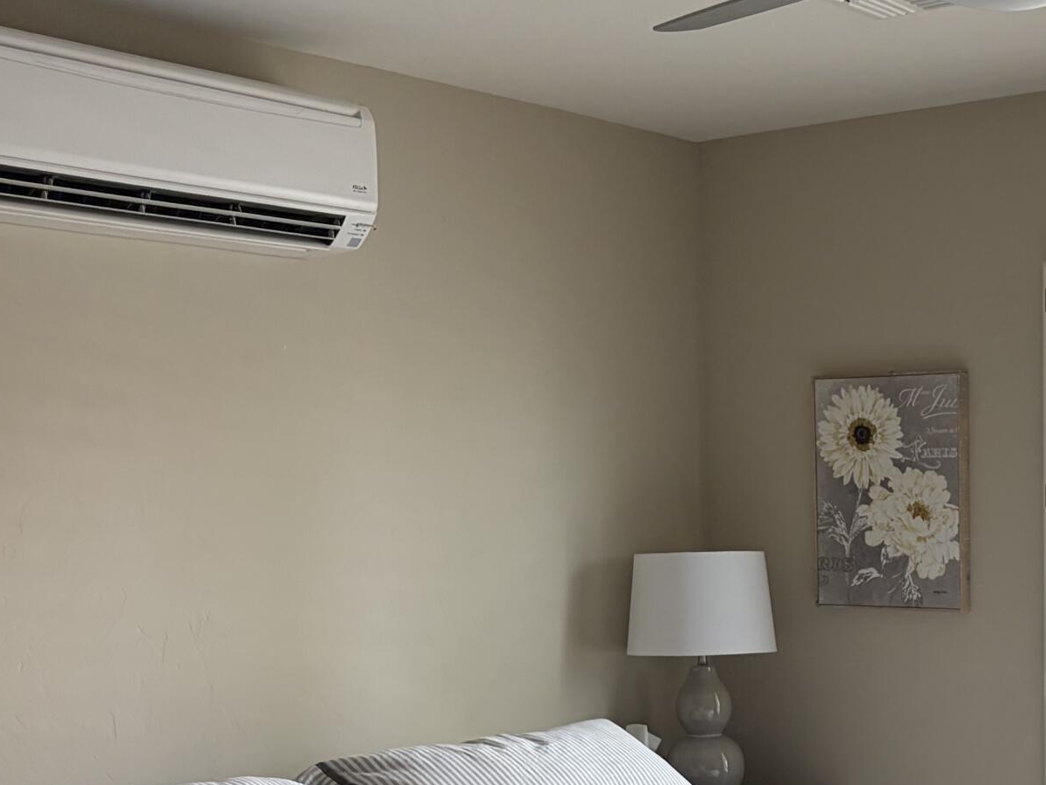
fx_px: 1964
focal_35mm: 65
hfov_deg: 29.0
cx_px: 870
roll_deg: +1.4
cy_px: 632
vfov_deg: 22.3
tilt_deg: -4.0
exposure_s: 1/139
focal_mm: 5.96
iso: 80
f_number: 1.6
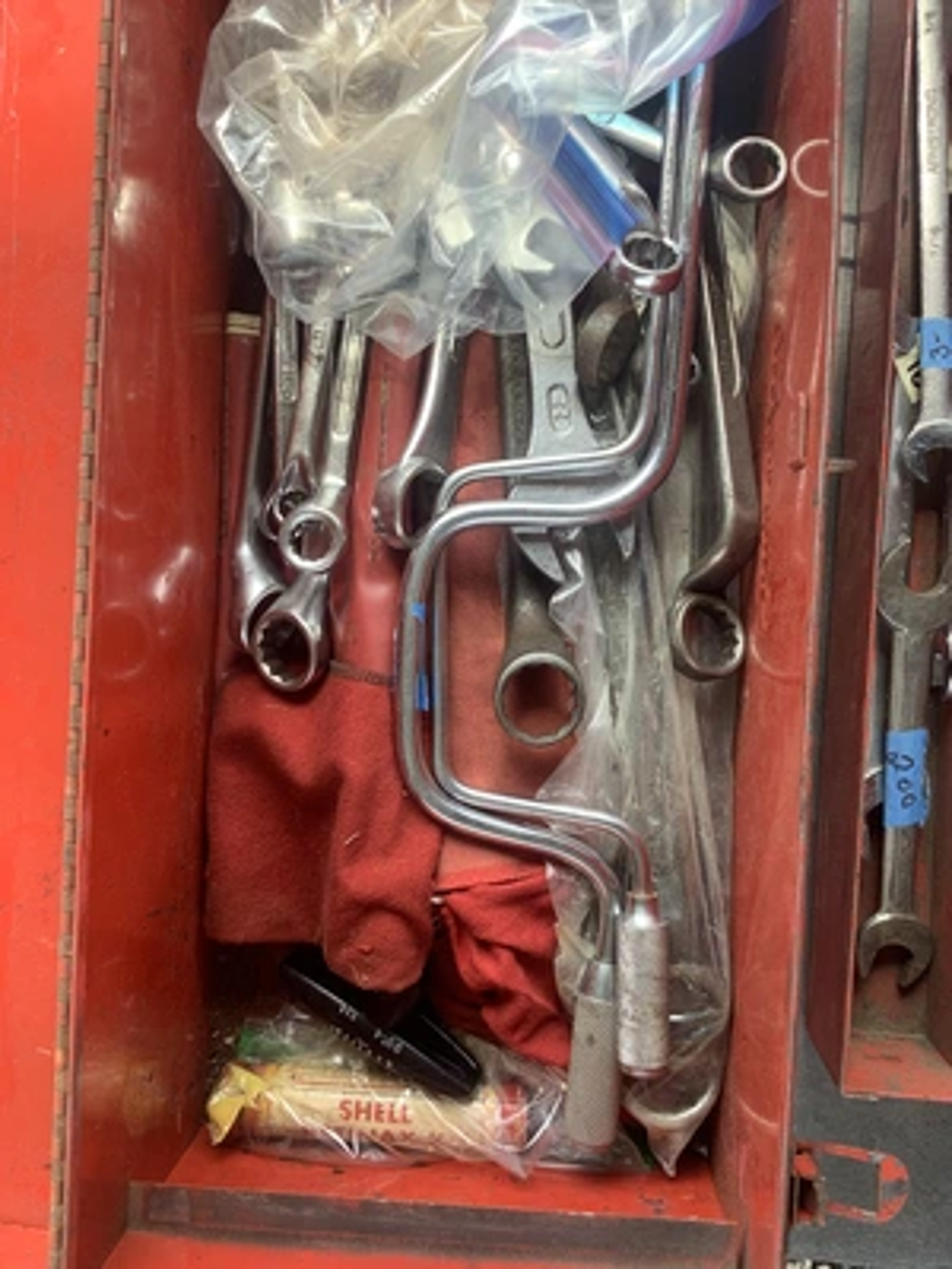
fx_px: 1137
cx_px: 476
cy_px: 634
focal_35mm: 31
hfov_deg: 45.4
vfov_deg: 58.4
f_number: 2.4
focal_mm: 3.3
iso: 25
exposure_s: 1/120
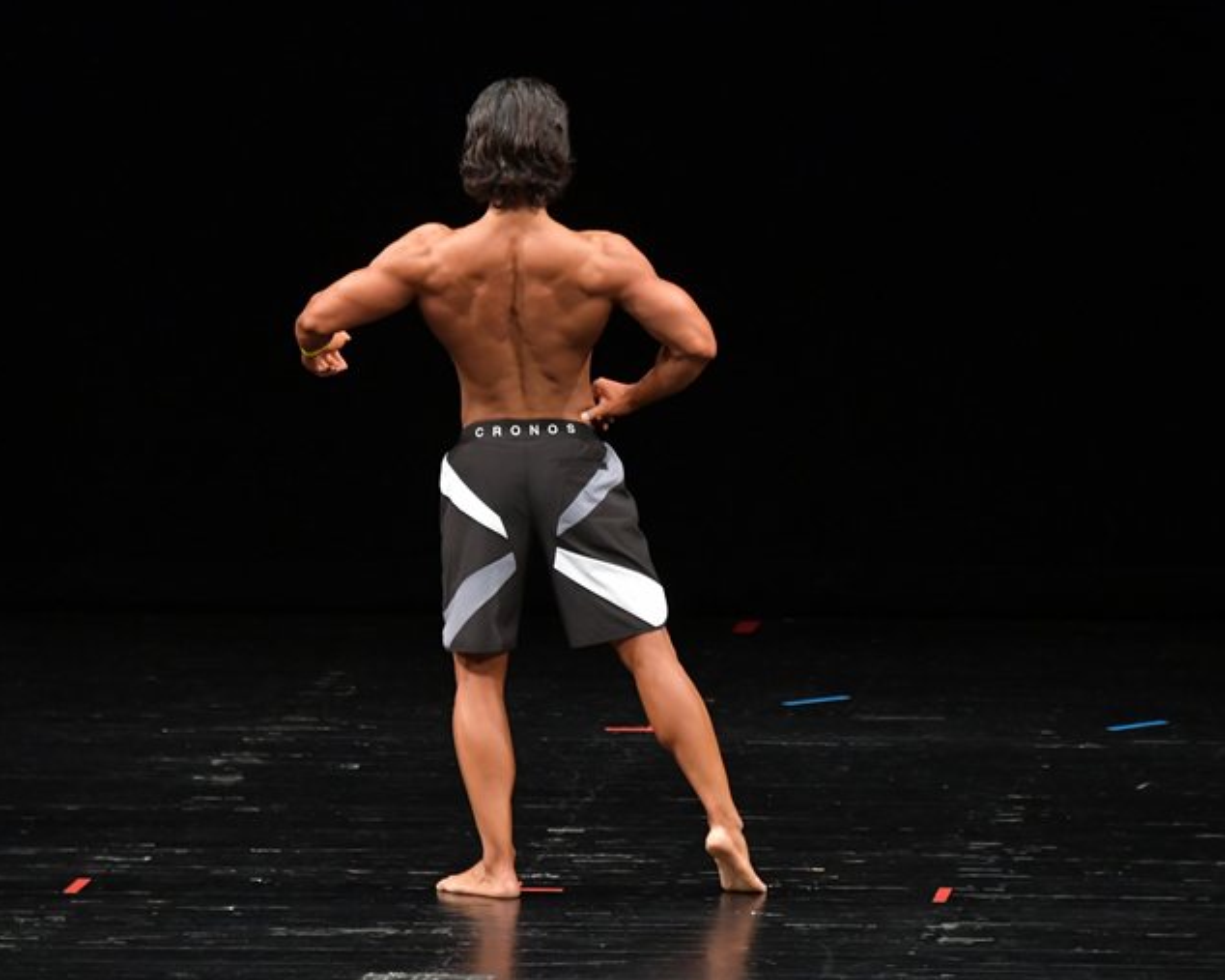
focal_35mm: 327
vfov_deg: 4.7
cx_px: 615
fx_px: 11854
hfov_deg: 5.9
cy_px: 489
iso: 3200
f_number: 5.6
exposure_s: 1/400
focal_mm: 190
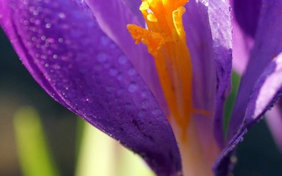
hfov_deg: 6.9
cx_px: 226
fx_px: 2351
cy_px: 20
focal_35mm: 306
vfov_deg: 4.3
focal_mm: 90
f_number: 5
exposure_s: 1/500
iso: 500
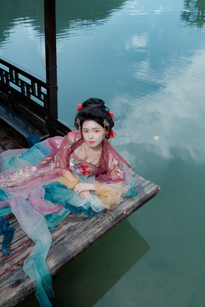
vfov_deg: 54.4
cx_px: 102
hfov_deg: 37.9
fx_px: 299
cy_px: 154
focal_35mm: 35
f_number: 5
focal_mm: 23.5
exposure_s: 1/320
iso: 250
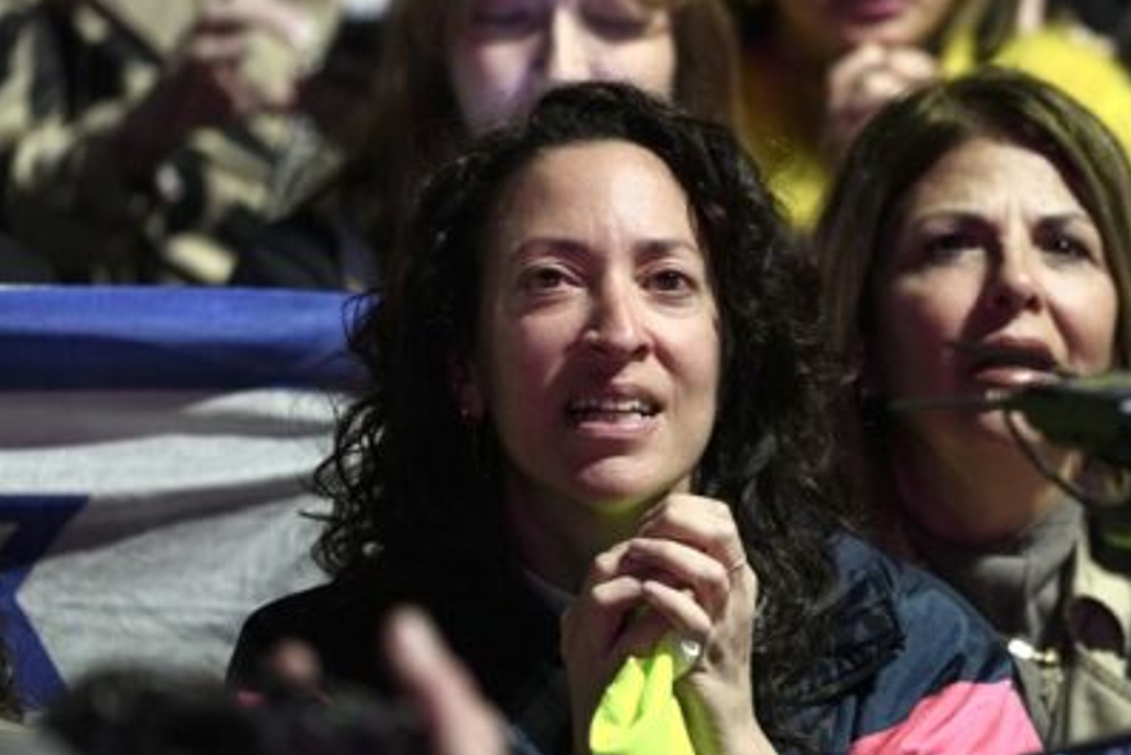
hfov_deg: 6.8
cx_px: 806
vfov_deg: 4.6
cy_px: 365
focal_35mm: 302
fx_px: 9491
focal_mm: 200
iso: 2500
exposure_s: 1/200
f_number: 4
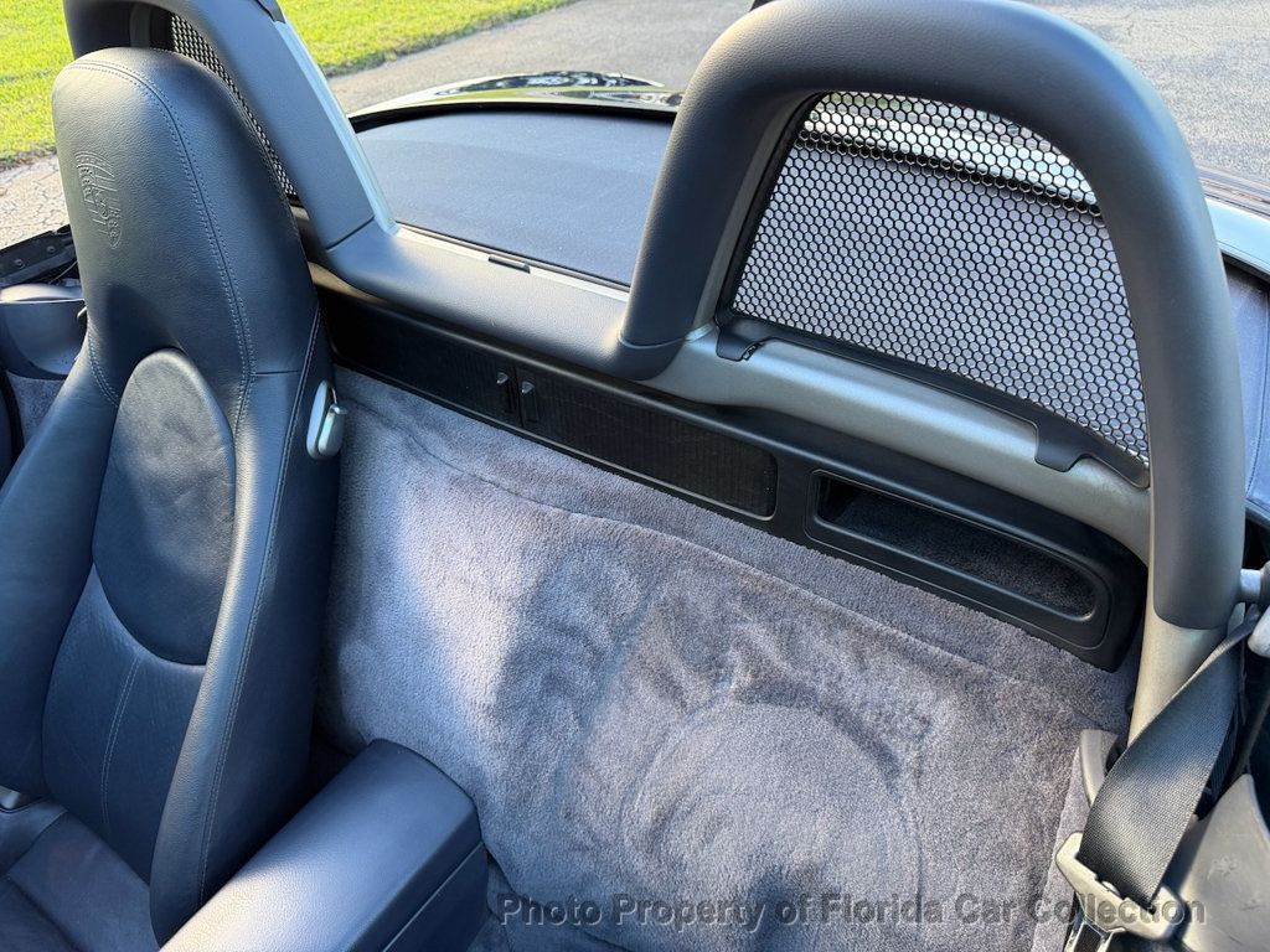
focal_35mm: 24
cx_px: 635
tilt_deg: -38.9
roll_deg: +0.8
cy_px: 476
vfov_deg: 56.8
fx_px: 881
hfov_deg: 71.6
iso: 160
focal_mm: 6.76
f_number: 1.78
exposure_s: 1/121
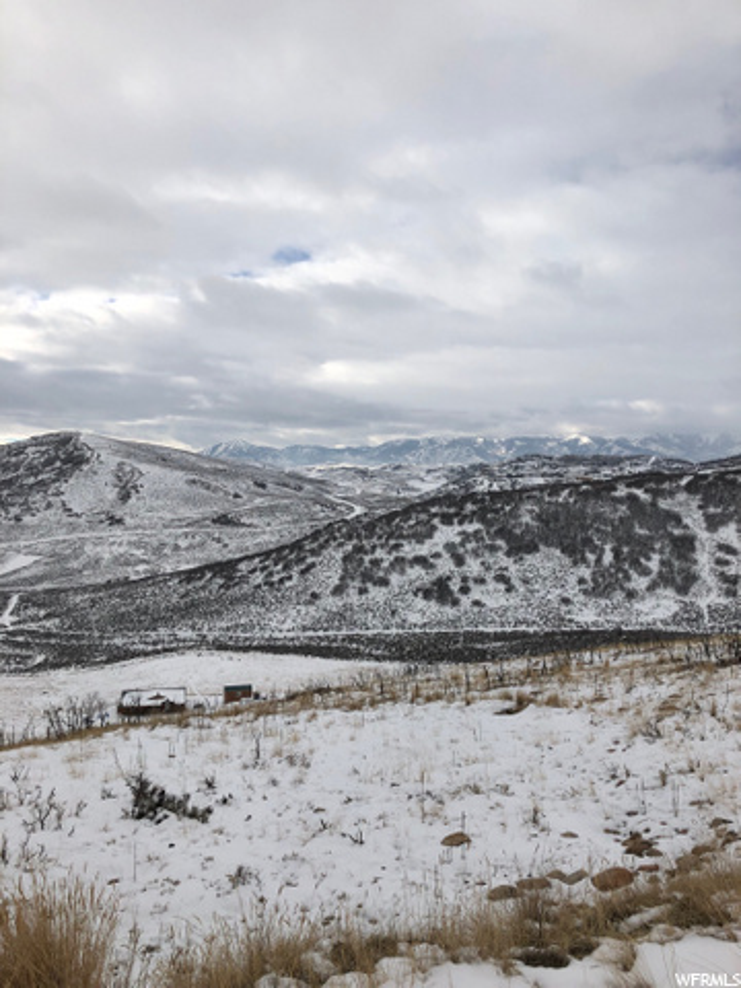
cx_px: 370
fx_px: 799
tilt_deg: -1.1
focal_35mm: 28
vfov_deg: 63.4
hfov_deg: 49.7
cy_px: 494
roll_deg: +0.1
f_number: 1.8
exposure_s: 1/3436
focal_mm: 3.99
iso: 25
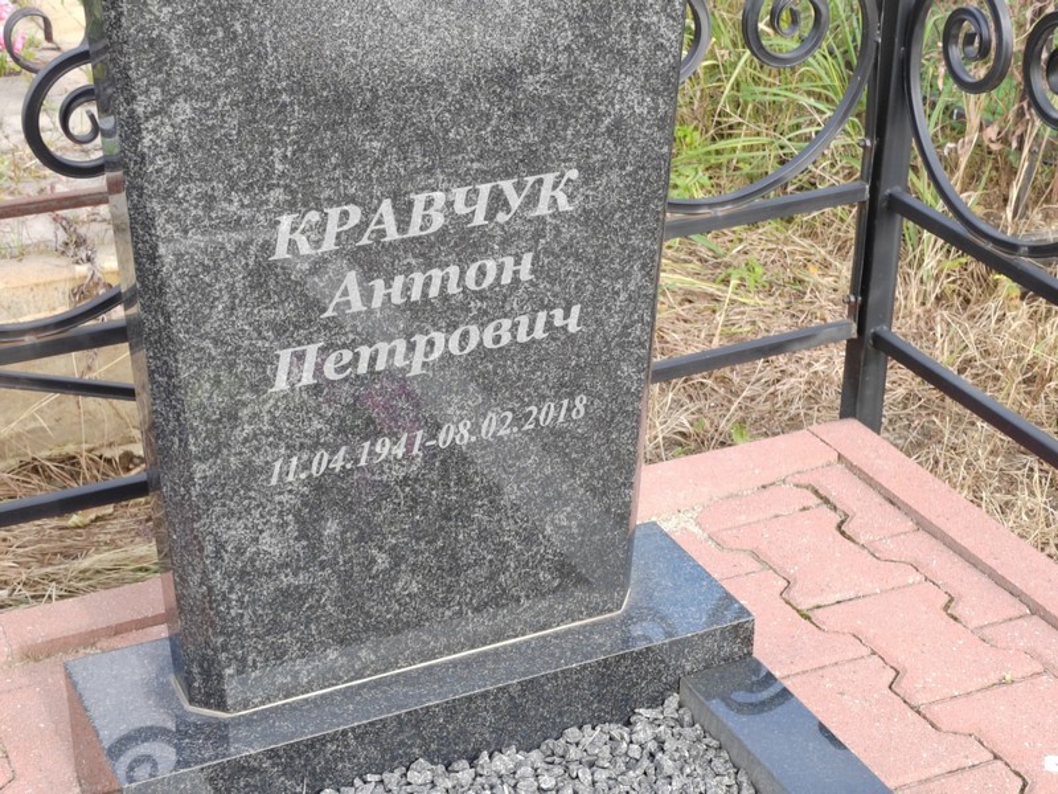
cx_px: 529
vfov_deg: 22.9
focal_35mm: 64
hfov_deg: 30.3
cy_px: 397
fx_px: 1956
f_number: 1.9
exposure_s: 1/150
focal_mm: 5.52
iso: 100
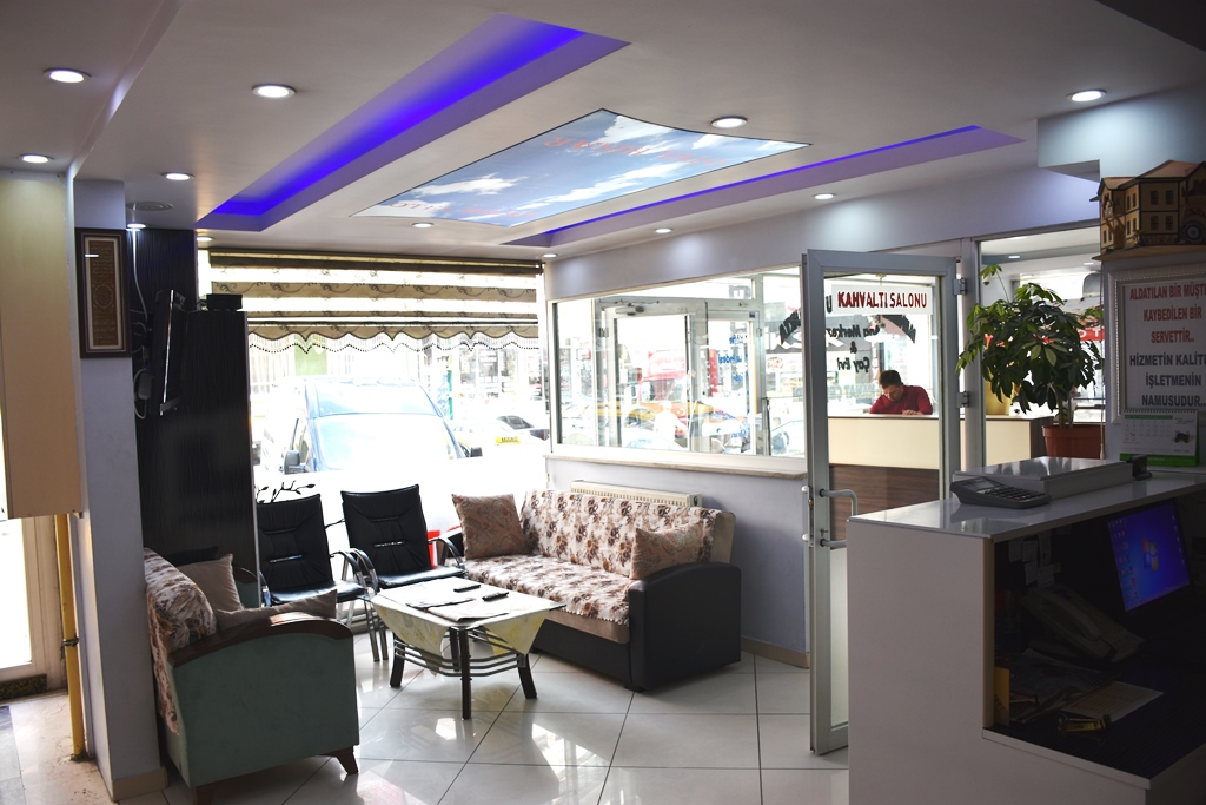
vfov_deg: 47.9
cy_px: 402
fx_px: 905
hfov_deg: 67.4
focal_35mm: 27
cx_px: 603
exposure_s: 1/60
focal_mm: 18
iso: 100
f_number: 4
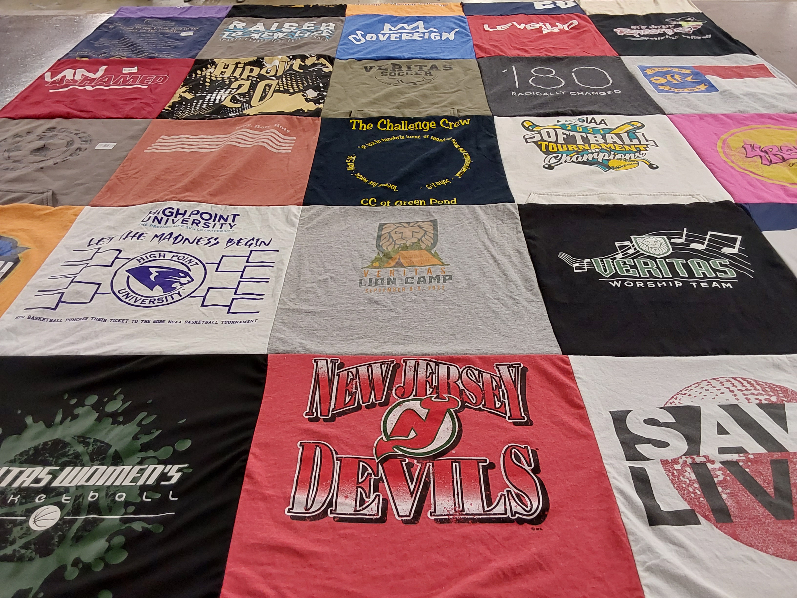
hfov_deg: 63.4
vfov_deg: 49.7
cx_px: 398
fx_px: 645
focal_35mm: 28
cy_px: 299
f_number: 1.9
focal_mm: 2.91
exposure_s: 1/60
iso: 100
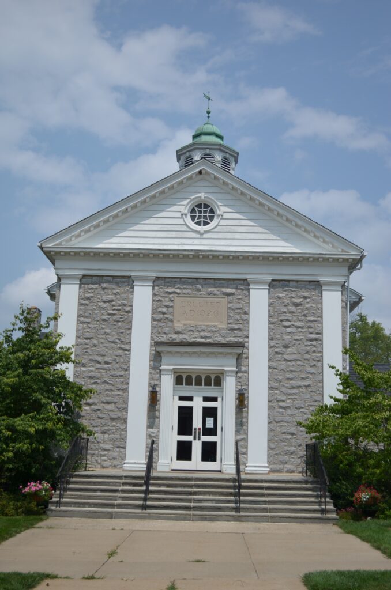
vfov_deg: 46.5
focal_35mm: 42
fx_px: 687
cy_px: 295
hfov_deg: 31.7
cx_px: 196
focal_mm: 28
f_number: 4.5
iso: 125
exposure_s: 1/2000
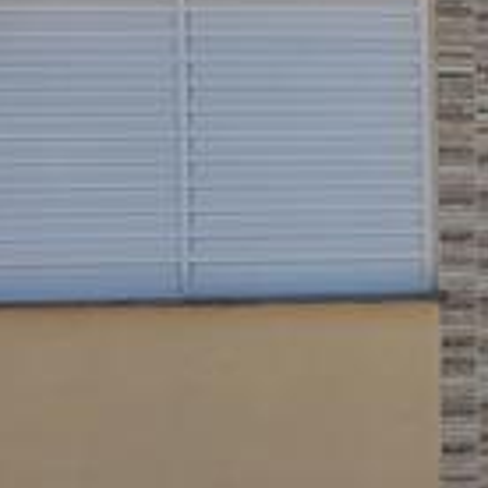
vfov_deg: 13.1
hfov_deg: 12.5
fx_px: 2121
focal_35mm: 133
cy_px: 219
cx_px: 721
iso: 50
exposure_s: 1/1224
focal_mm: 4.3
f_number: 2.4
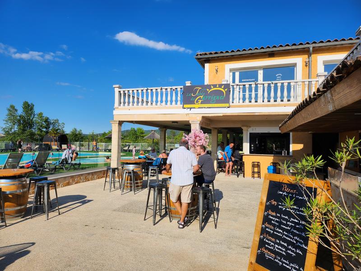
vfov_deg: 56.8
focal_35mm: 24
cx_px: 180
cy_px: 136
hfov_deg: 71.6
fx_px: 250
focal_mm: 5
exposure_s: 1/5655
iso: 50
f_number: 1.8
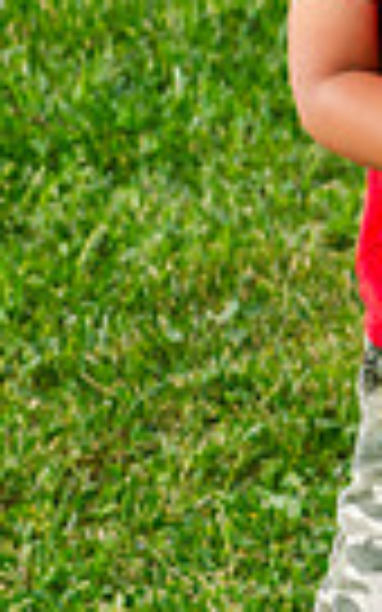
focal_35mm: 415
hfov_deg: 3.2
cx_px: 625
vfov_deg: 5.0
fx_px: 6913
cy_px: -162
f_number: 7.1
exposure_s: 1/200
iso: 200
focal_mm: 82
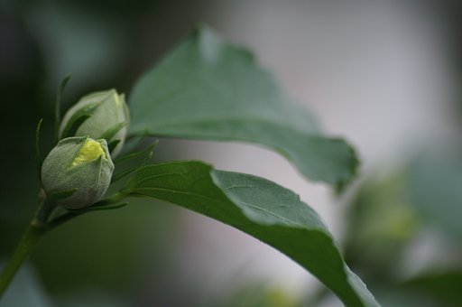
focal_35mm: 450
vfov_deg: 3.0
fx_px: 5768
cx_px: 231
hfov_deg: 4.6
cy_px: 154
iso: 320
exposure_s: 1/500
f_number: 5.6
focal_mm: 300
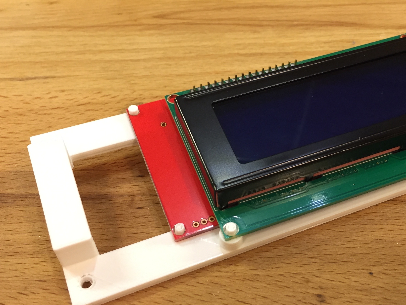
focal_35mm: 45
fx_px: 528
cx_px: 288
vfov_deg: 32.1
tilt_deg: -45.6
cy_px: 181
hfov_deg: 41.2
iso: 160
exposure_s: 1/33
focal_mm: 4.15
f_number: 2.2
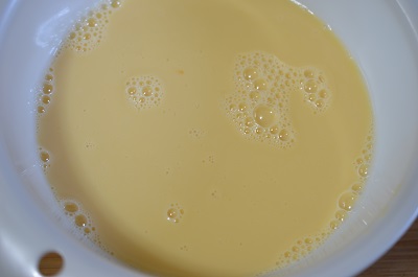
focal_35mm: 60
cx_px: 209
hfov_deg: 33.5
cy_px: 138
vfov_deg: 22.5
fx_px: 695
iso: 100
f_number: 3
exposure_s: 1/8
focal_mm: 40
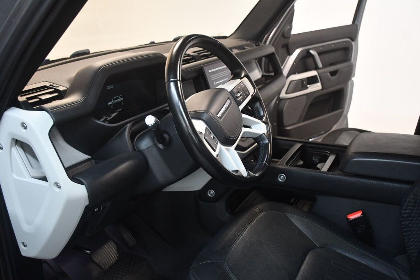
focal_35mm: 34
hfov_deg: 55.8
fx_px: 397
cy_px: 140
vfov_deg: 38.9
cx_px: 210
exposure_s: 1/80
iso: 3200
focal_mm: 23
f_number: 3.8
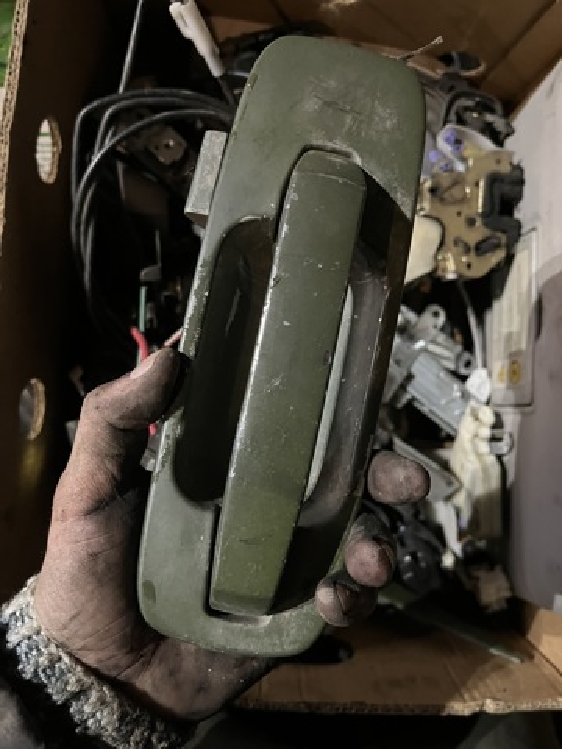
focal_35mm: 26
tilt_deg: -63.1
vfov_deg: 67.3
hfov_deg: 53.1
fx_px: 563
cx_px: 281
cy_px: 374
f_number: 1.6
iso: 800
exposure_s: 1/25
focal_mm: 5.1
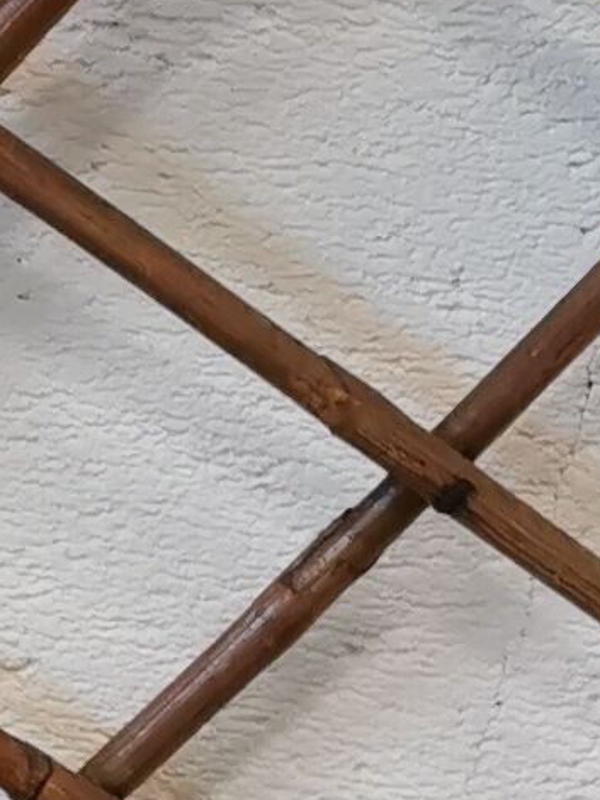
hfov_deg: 7.0
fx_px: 4832
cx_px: 1018
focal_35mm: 209
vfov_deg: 7.9
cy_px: 2532
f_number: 1.8
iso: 160
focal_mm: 5.58
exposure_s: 1/100
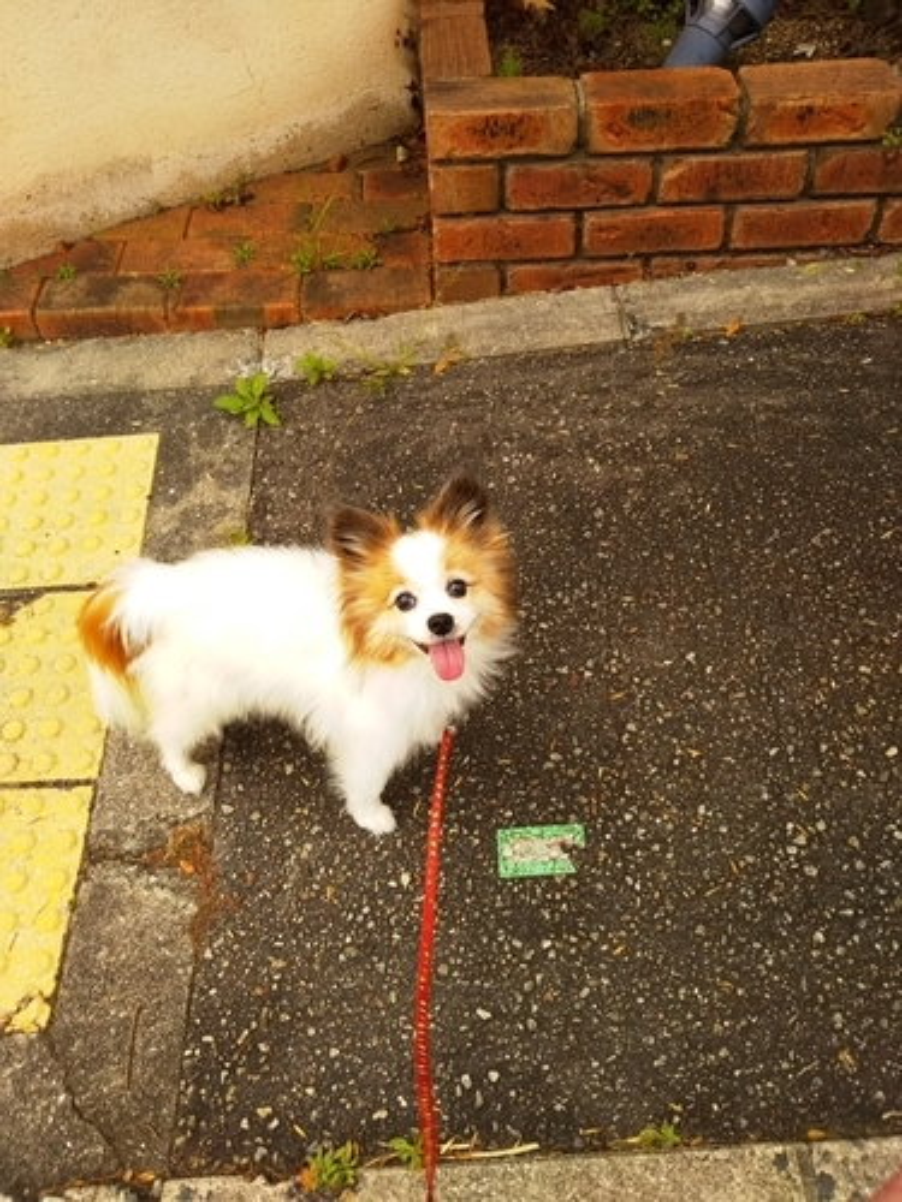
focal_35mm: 30
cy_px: 601
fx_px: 1042
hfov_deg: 46.8
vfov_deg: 60.0
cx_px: 451
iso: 50
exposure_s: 1/120
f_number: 2.2
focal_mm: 4
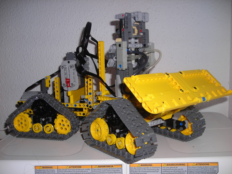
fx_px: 255
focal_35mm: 38
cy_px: 87
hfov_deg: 49.0
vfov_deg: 37.7
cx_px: 116
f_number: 3.2
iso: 50
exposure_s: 1/60
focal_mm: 6.3
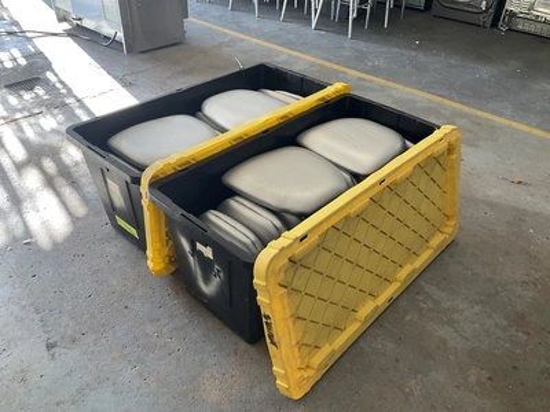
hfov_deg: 61.7
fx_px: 461
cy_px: 206
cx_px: 275
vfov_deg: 48.2
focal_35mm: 29
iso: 50
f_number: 1.8
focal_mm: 3
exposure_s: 1/60
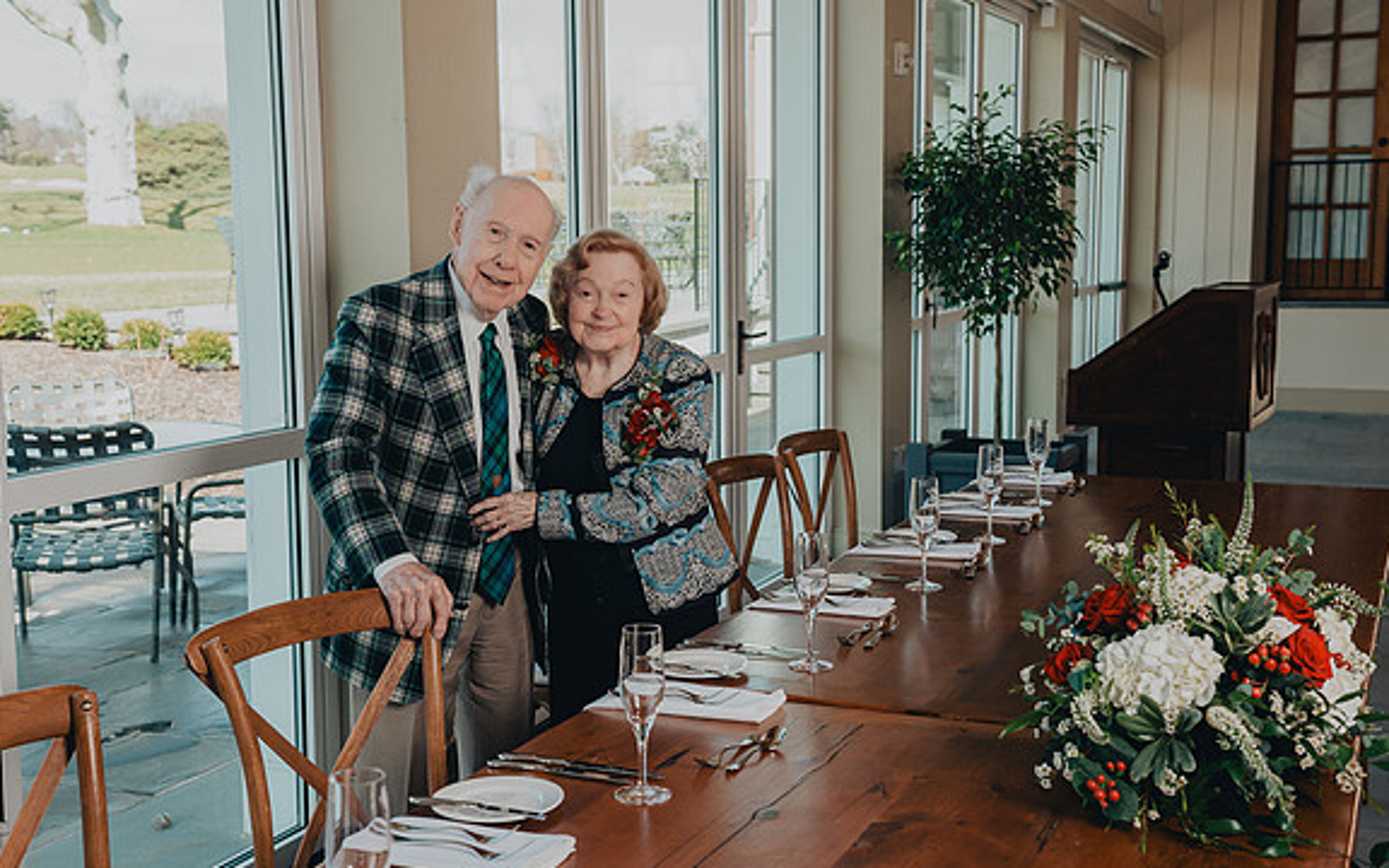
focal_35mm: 45
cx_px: 694
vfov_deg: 28.6
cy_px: 430
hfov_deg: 44.4
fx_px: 1703
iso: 400
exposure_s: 1/200
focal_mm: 42
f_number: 5.6
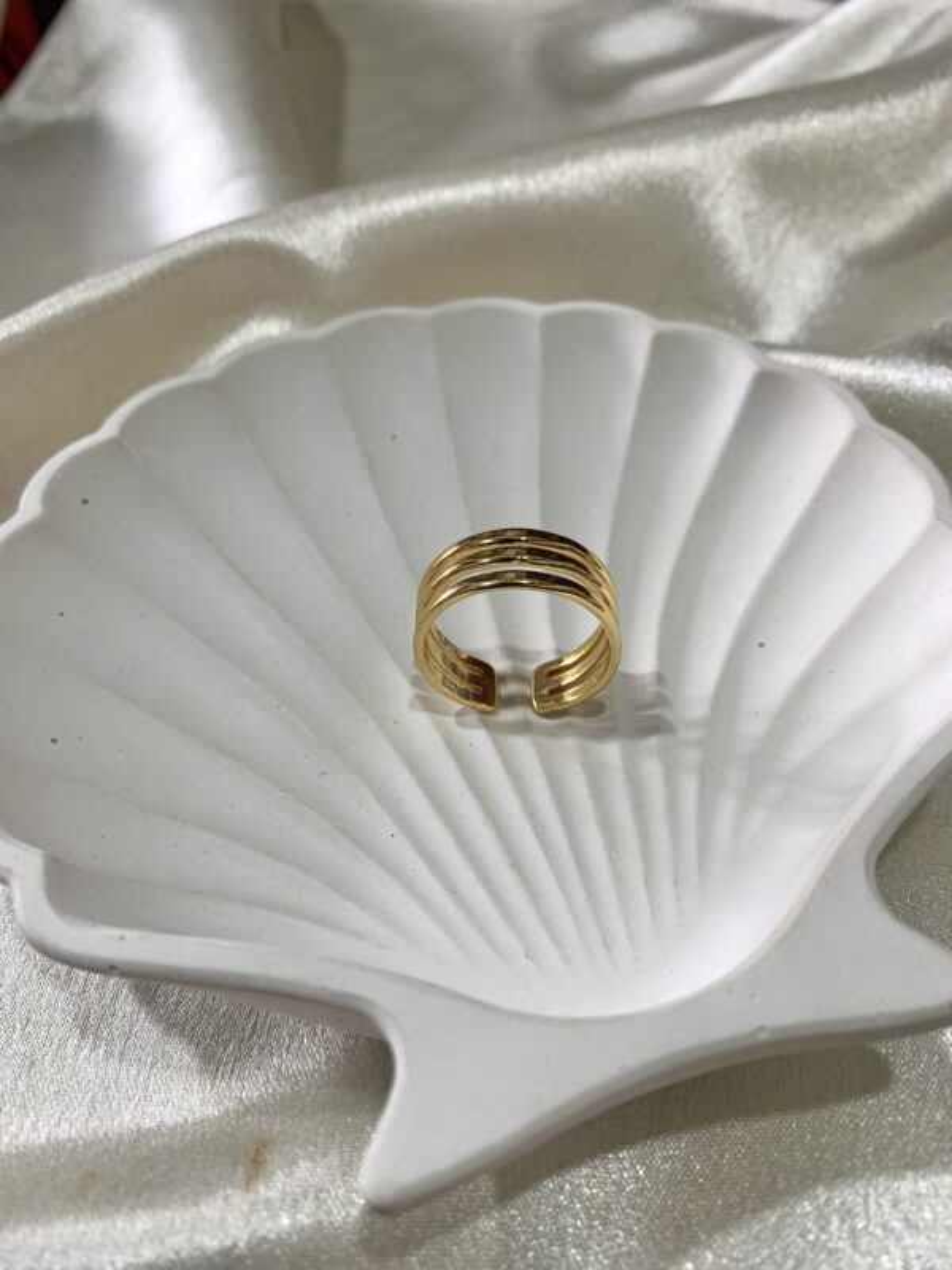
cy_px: 635
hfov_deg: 53.1
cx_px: 476
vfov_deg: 67.3
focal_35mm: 26
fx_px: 953
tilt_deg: -50.7
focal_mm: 4.25
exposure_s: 1/100
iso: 80
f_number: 1.8
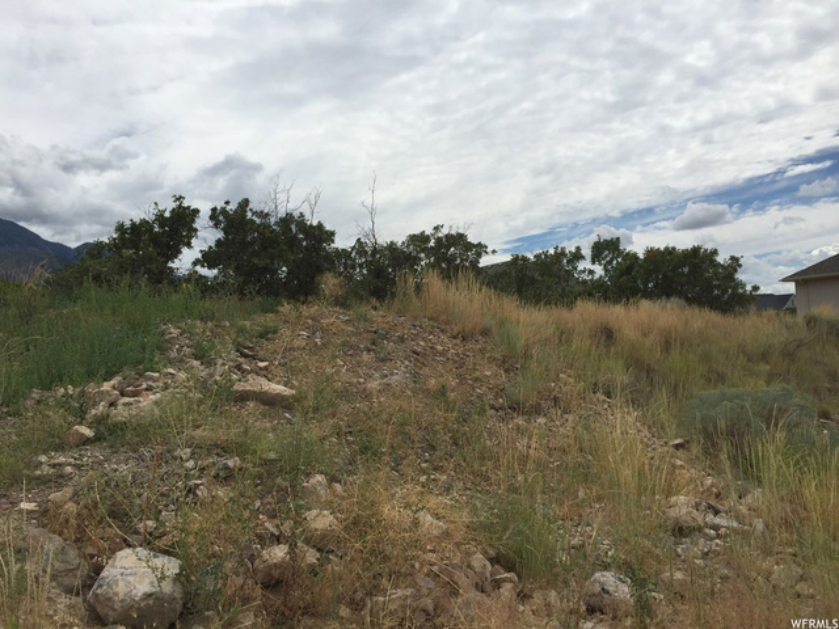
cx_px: 420
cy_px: 314
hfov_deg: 61.7
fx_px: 703
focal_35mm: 29
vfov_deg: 48.2
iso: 32
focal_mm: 4.15
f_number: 2.2
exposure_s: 1/4405
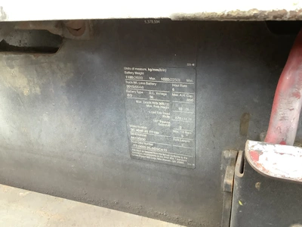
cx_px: 151
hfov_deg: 58.4
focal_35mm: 31
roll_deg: +2.9
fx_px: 270
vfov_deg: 45.4
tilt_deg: -24.3
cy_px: 114
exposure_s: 1/60
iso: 320
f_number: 2.4
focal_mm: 3.3
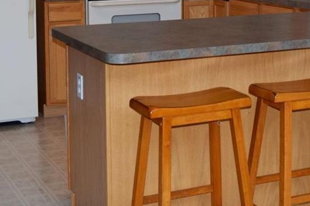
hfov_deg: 23.2
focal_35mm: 87
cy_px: -8
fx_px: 749
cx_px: 221
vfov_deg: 15.4
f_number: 4.5
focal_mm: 26
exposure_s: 1/80
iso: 800
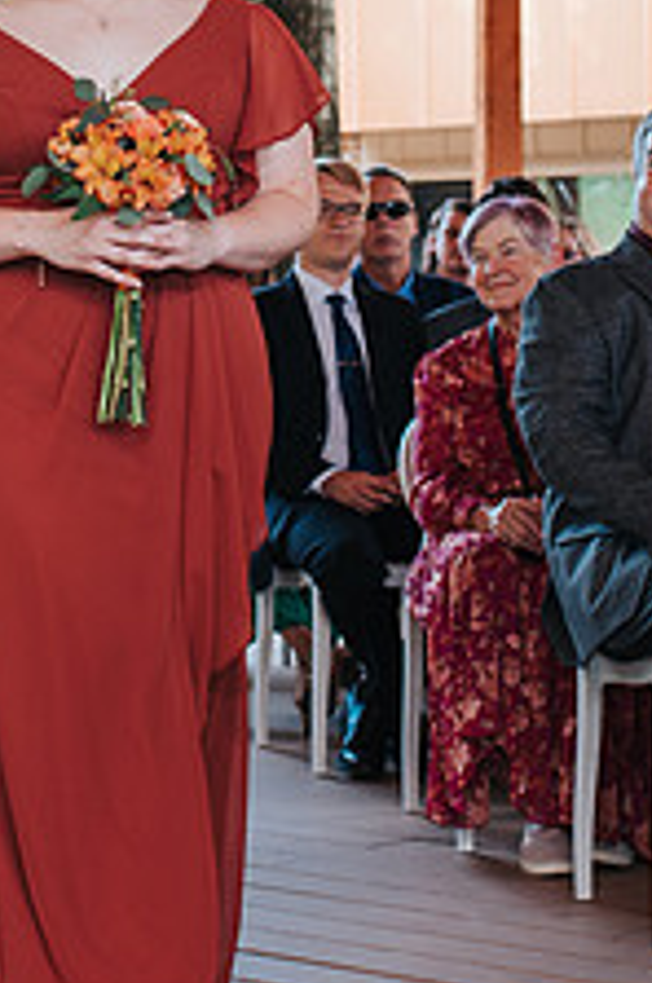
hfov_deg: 12.1
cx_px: 212
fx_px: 3079
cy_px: 173
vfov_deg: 17.9
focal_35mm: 113
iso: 220
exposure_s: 1/125
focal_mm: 35
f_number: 3.2
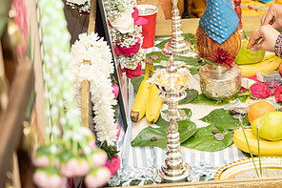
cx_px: 272
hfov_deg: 19.2
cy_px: 21
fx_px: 814
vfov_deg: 13.0
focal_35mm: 104
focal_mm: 53
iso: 1000
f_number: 3.2
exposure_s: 1/160
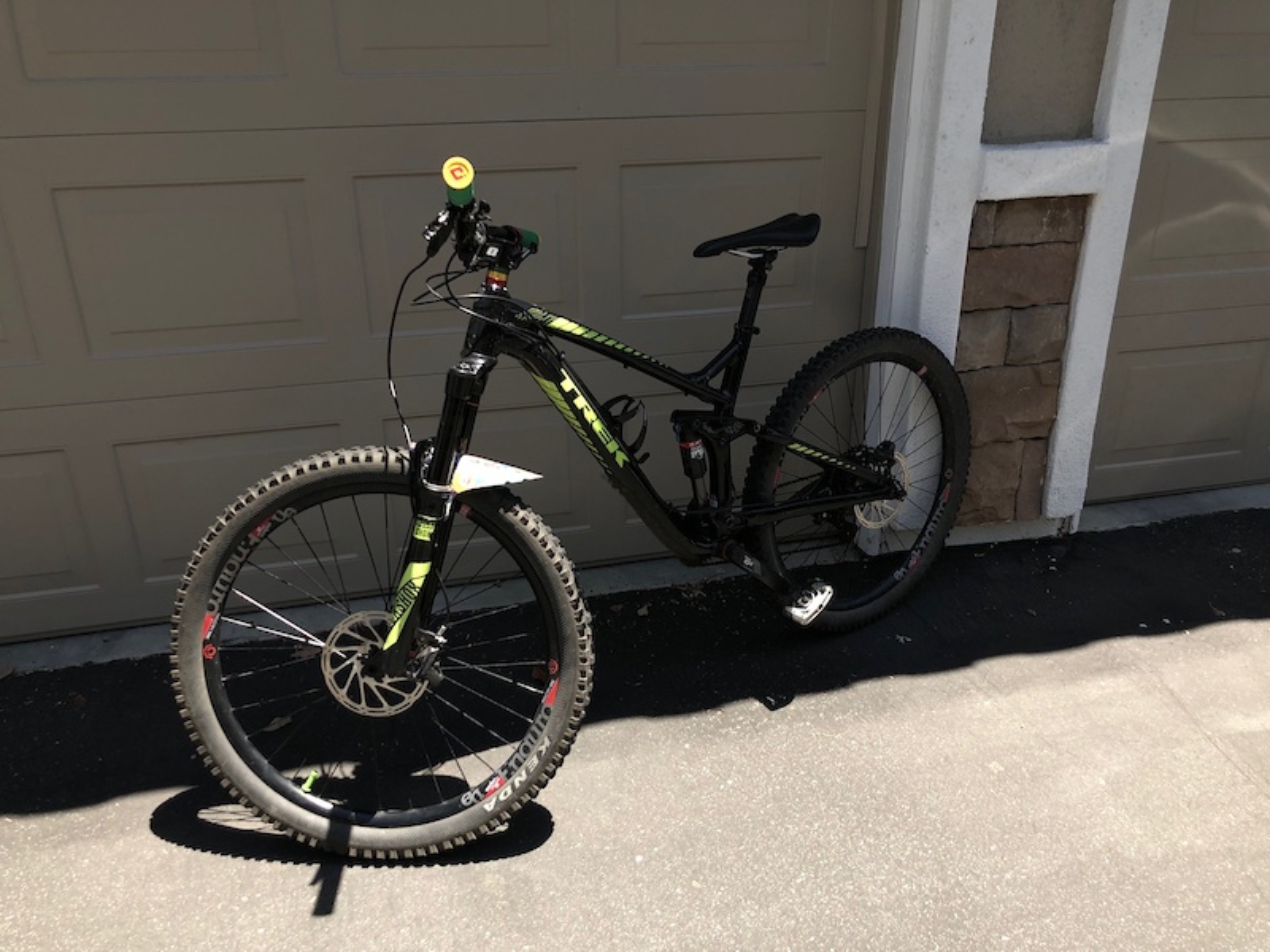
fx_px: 1027
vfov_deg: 49.7
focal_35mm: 28
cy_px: 476
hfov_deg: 63.4
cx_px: 635
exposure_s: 1/706
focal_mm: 4
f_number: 1.8
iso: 20
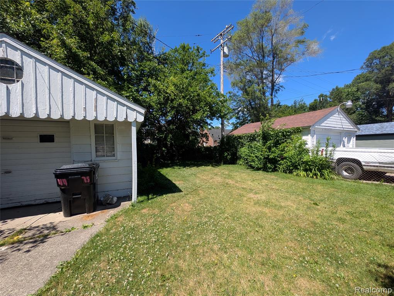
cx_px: 197
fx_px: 137
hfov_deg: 110.5
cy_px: 148
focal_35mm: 12
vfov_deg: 94.6
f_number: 1.95
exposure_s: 1/1016
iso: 37
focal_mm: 2.23
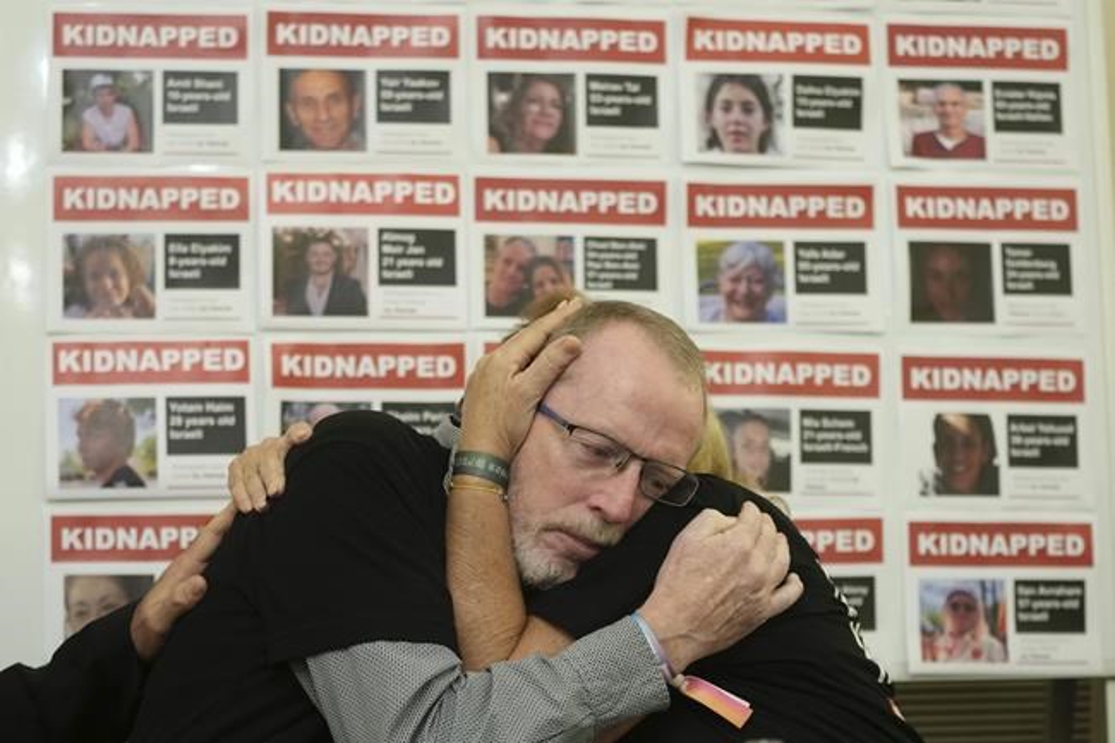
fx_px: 2167
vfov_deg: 19.4
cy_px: 372
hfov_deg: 28.9
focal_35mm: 70
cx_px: 558
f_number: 2.8
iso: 2000
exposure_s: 1/100
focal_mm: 70
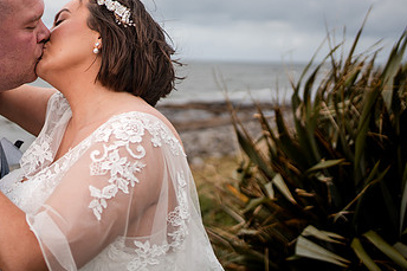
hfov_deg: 33.0
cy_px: 47
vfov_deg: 22.6
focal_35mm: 59
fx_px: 667
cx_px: 83
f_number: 1.8
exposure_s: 1/8000
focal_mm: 35
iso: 100
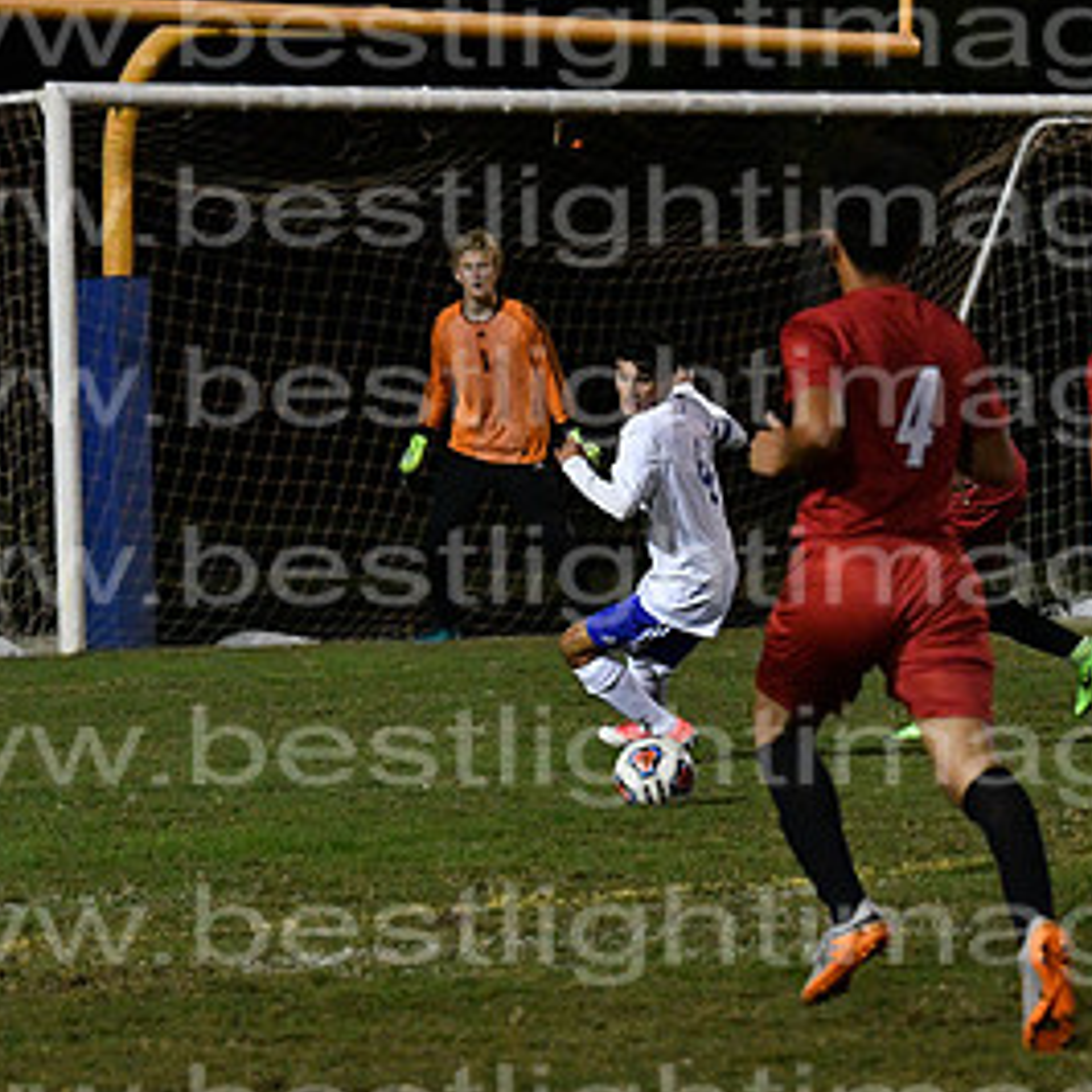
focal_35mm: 284
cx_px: 727
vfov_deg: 6.2
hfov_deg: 6.2
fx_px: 10136
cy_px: 486
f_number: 4
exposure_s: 1/1250
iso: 6400
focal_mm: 102
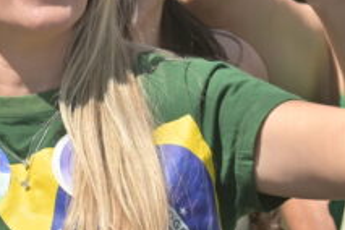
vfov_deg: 2.5
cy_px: 160
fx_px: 5175
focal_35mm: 540
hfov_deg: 3.8
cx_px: 75
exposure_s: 1/2000
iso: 100
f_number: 3.5
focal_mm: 100
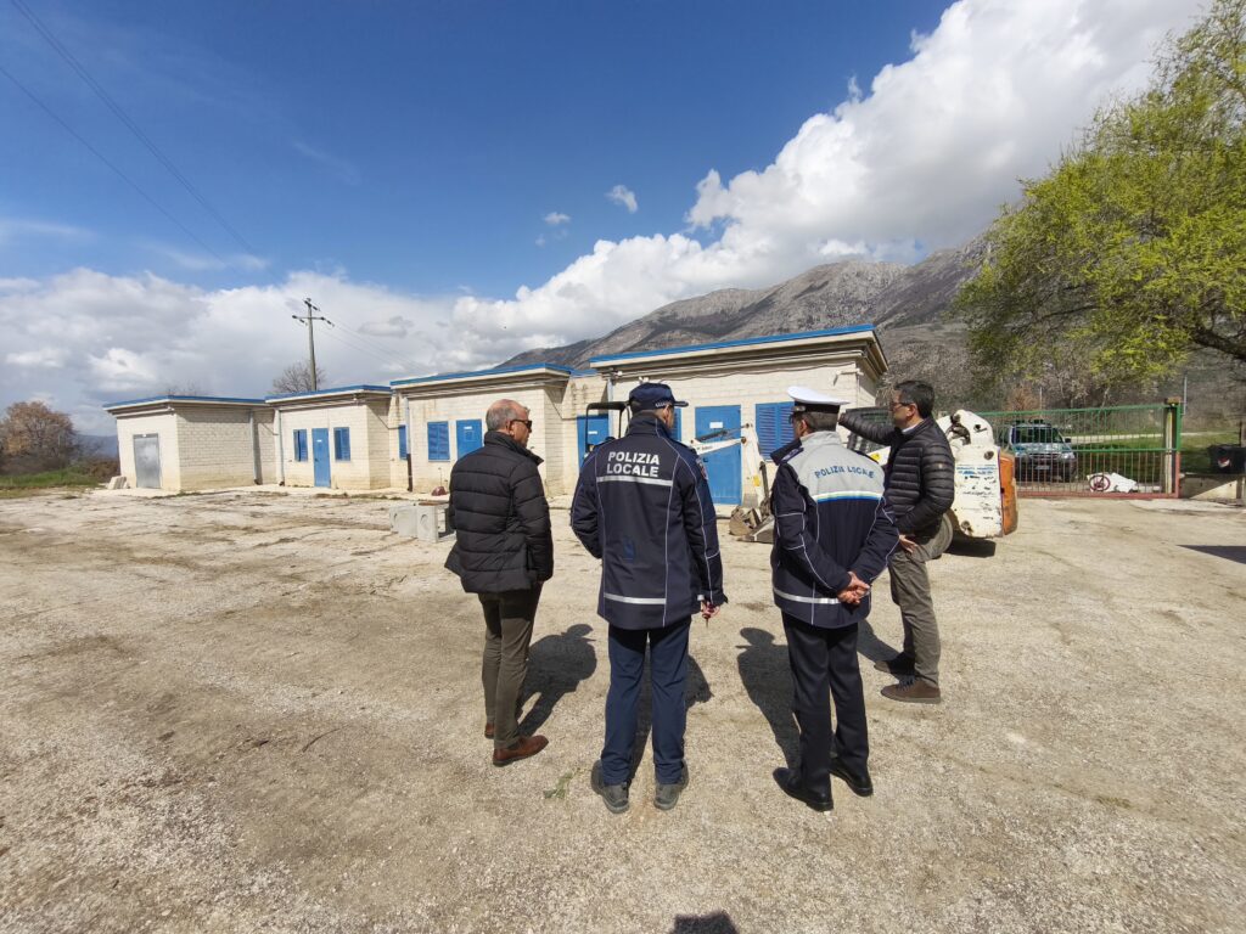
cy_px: 467
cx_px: 623
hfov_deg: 98.2
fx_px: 540
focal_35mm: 15
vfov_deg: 81.7
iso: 50
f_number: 2.2
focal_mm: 1.91
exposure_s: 1/2268
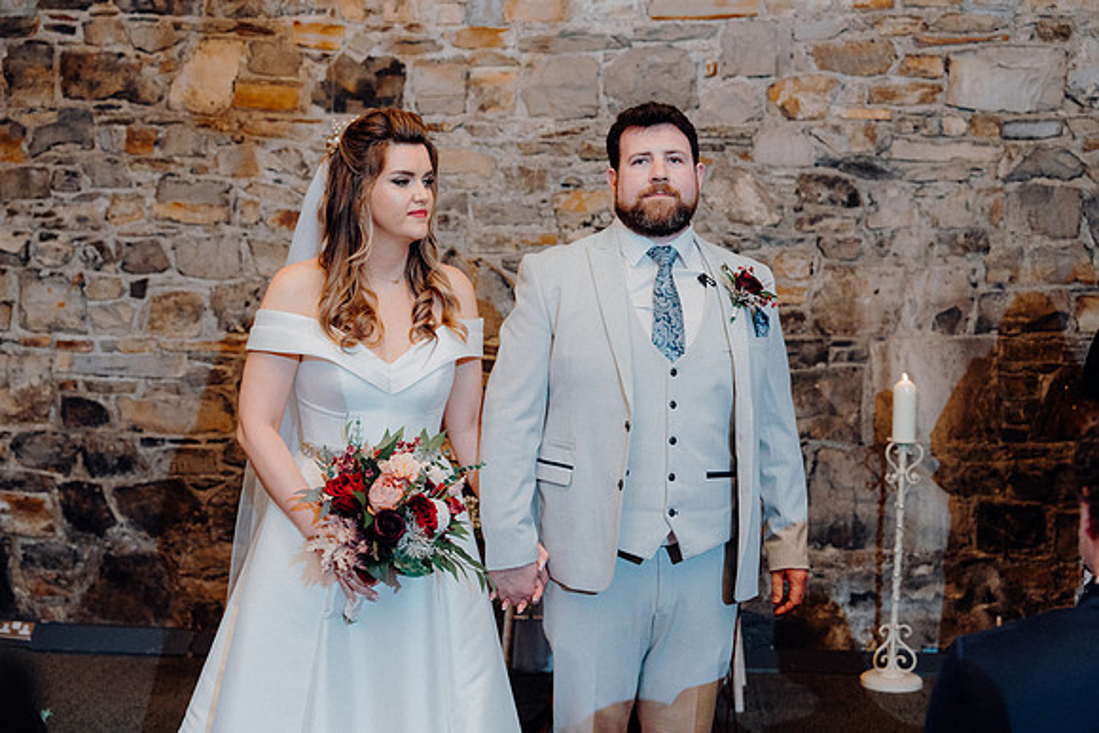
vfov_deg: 27.0
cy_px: 366
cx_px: 550
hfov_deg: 39.6
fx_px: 1527
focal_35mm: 50
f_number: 3.5
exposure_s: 1/200
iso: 2500
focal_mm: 50
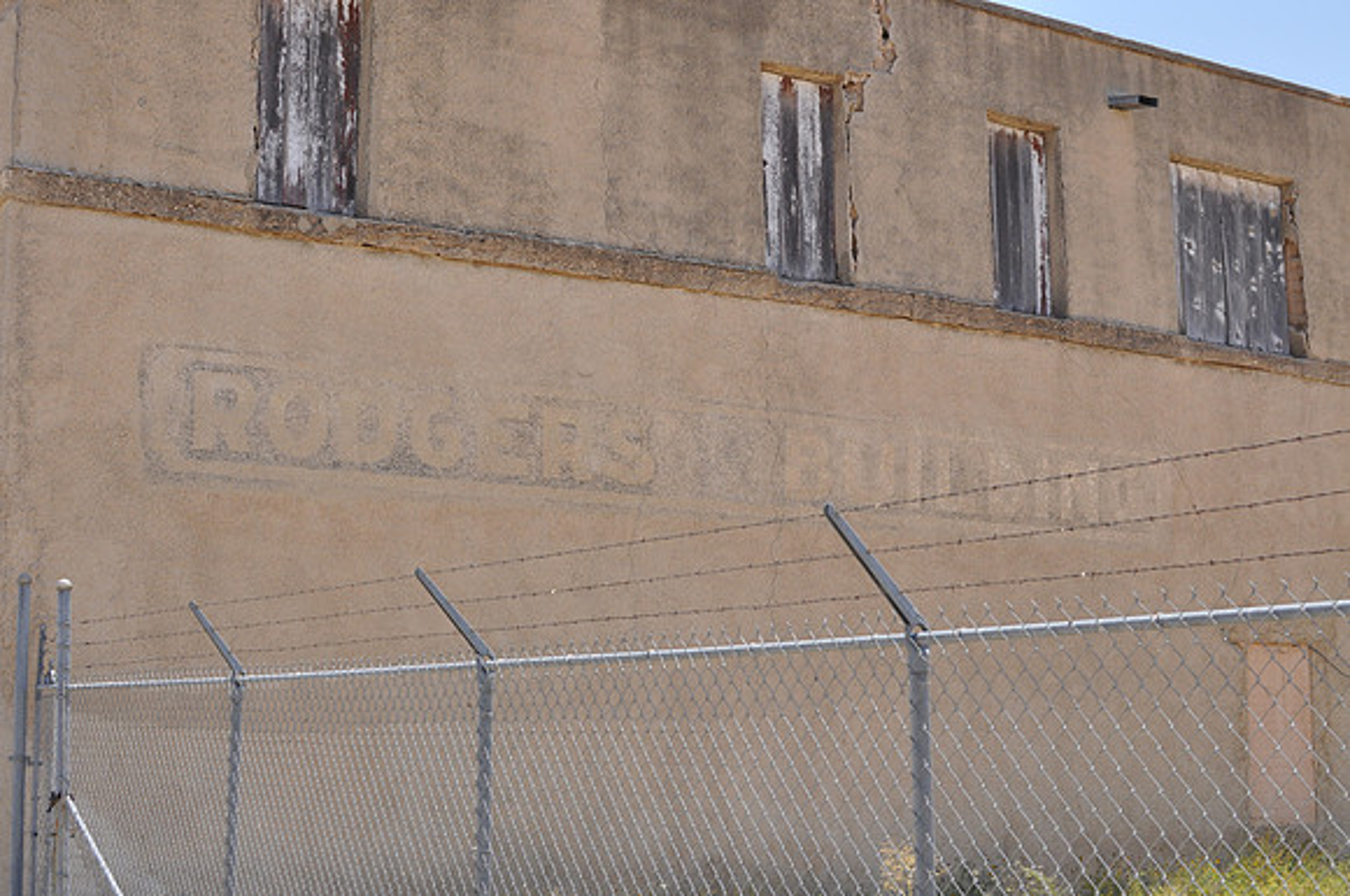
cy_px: 448
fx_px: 1966
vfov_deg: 25.7
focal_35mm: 52
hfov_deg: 37.9
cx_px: 675
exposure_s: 1/160
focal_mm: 35
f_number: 6.3
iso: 200
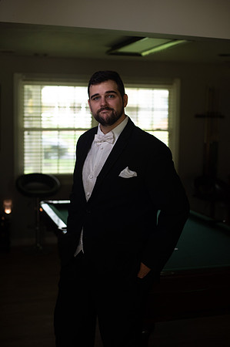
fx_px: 480
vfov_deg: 39.6
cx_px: 115
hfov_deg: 26.9
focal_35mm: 50
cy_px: 174
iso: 1000
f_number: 2.8
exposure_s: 1/400
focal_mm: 50
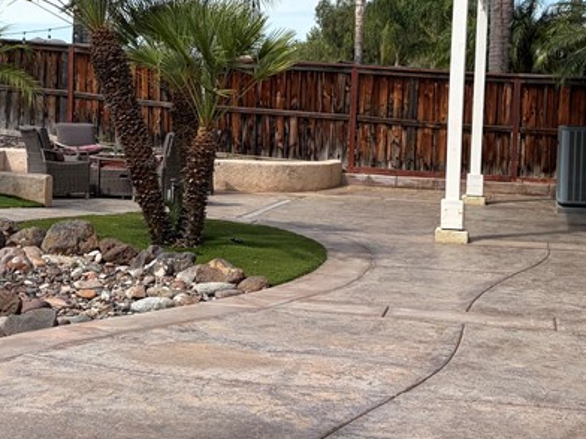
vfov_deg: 21.5
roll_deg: -1.6
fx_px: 1151
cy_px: 134
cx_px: 196
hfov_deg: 28.4
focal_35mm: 68
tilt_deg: -2.4
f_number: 1.6
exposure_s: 1/3279
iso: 50
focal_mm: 5.96
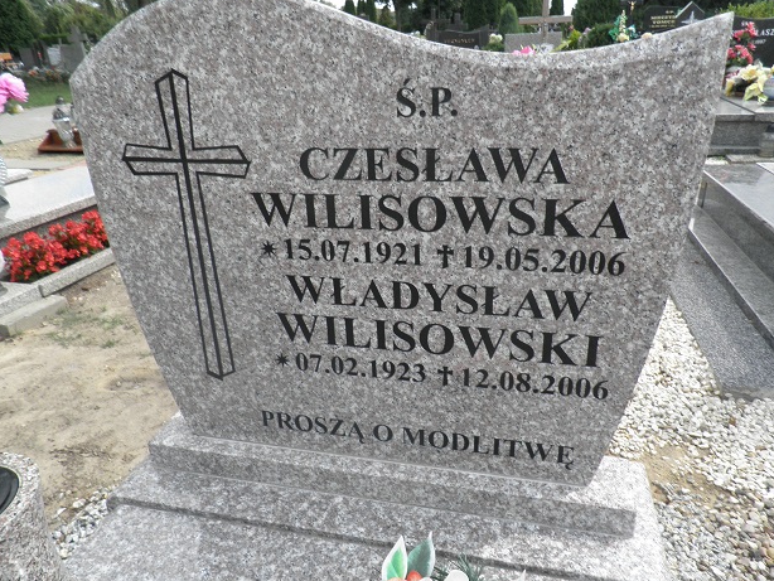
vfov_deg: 54.9
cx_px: 397
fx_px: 559
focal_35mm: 25
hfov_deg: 69.4
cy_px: 285
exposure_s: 1/60
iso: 64
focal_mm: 4.3
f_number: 8.3
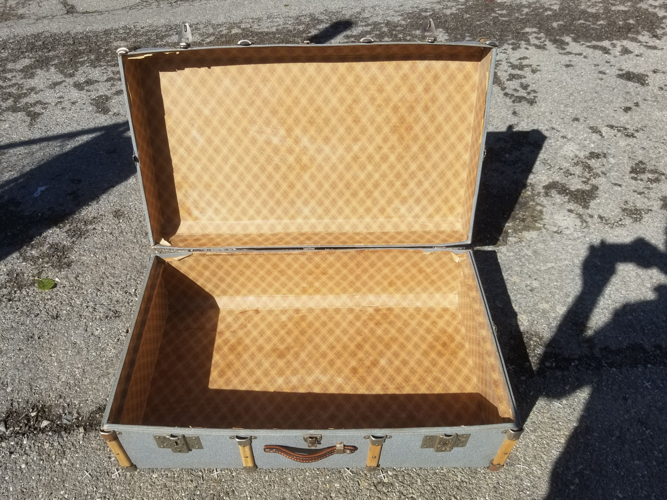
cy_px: 250
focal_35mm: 26
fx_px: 501
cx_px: 334
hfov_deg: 67.3
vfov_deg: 53.1
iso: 50
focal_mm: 4.25
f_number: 1.7
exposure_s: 1/3300
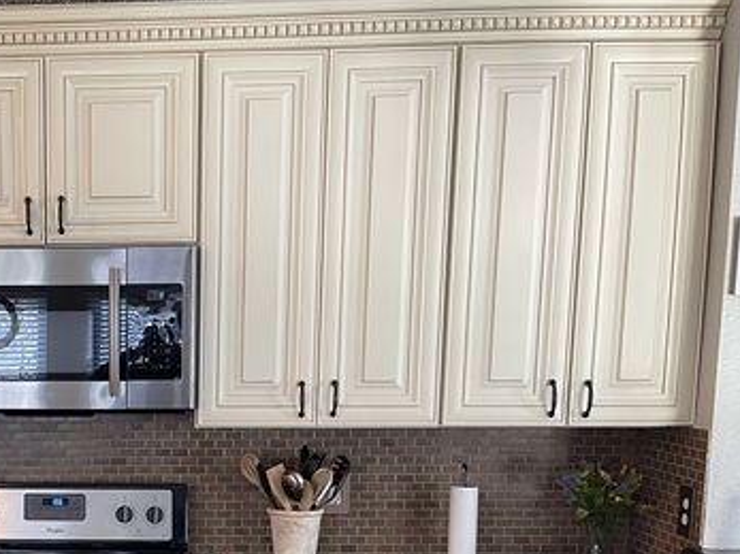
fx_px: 1026
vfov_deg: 29.1
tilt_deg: -8.3
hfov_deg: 37.1
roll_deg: +0.3
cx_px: 75
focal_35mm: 48
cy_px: 492
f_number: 1.6
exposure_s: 1/60
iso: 160
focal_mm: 5.1
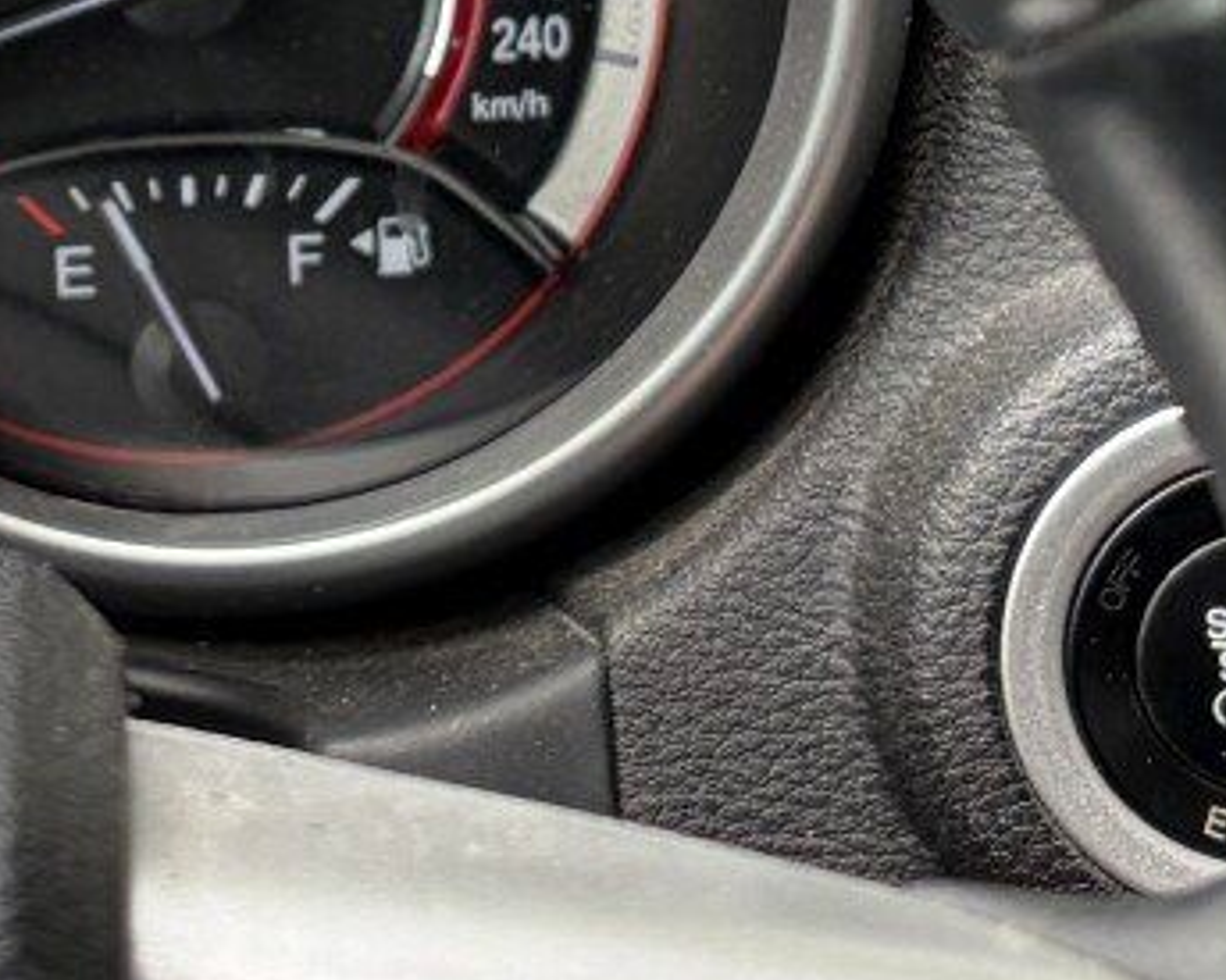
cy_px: -280
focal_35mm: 144
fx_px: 5224
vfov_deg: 10.5
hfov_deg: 13.3
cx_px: 299
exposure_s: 1/122
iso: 80
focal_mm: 5.96
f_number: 1.6
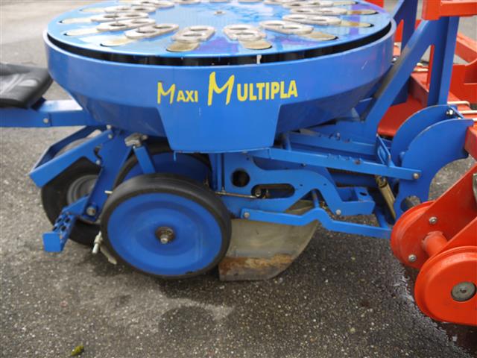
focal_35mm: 40
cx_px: 238
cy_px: 179
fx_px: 551
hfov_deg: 46.8
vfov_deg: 36.0
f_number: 4.2
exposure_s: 1/60
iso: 100
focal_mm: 20
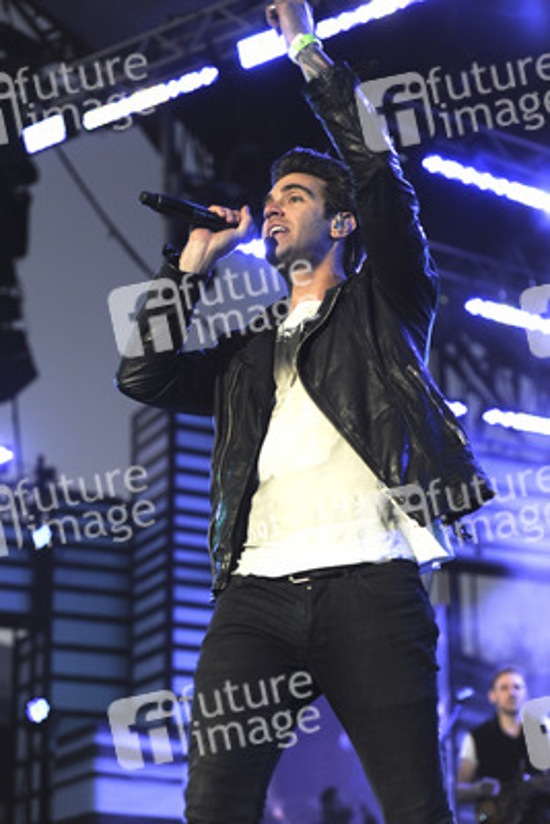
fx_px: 1603
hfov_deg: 19.5
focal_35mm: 70
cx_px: 275
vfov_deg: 28.8
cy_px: 412
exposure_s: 1/400
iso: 1250
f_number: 2.8
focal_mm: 70
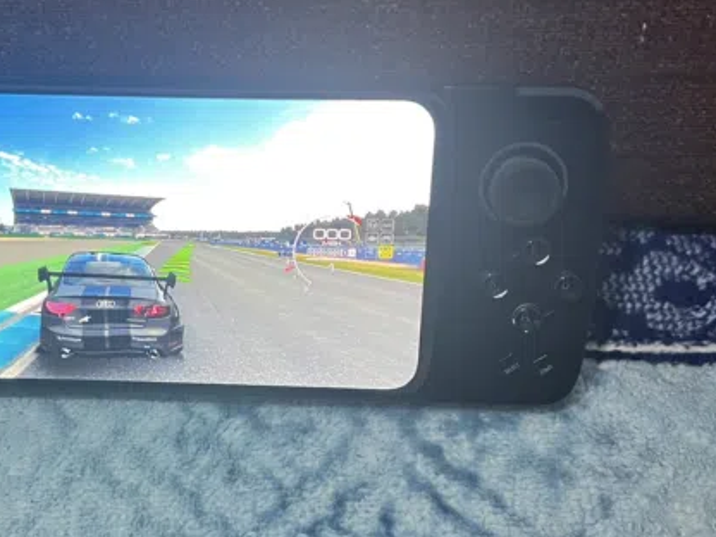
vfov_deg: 35.9
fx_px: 827
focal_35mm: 40
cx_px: 224
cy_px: 310
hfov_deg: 45.9
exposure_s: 1/60
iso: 160
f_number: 1.5
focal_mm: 5.7
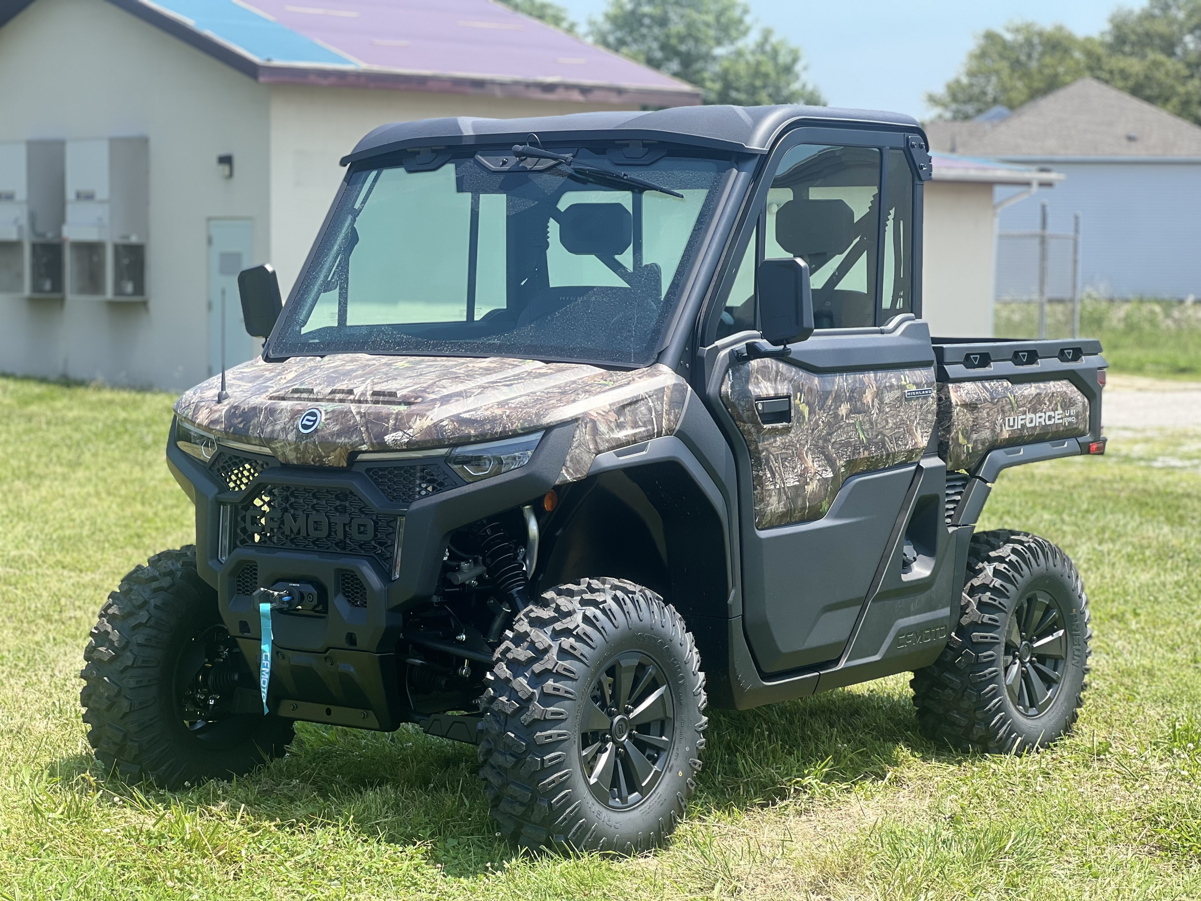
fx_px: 2672
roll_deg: -1.1
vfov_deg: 19.1
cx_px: 600
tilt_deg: -4.0
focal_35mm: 77
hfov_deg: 25.3
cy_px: 450
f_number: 2.8
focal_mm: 9
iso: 25
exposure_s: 1/244
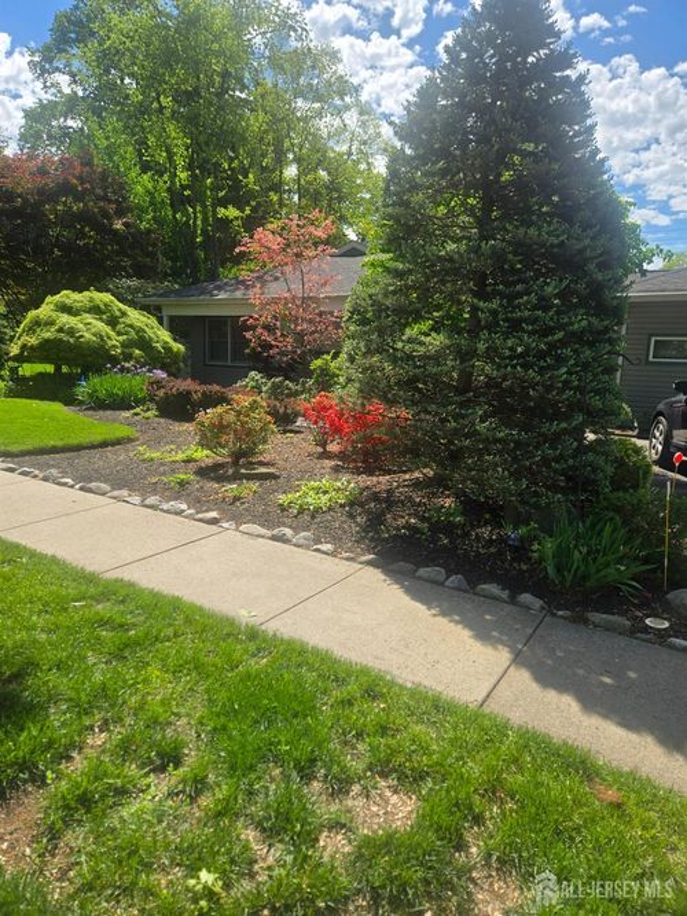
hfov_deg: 58.9
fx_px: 609
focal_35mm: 23
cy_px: 458
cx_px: 344
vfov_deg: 73.9
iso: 25
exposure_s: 1/1925
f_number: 1.8
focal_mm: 5.4
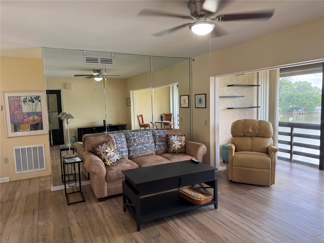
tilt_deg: -6.6
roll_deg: +1.4
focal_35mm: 24
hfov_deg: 71.6
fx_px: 225
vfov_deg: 56.8
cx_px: 162
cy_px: 122
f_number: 1.78
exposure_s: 1/60
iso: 125
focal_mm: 6.76
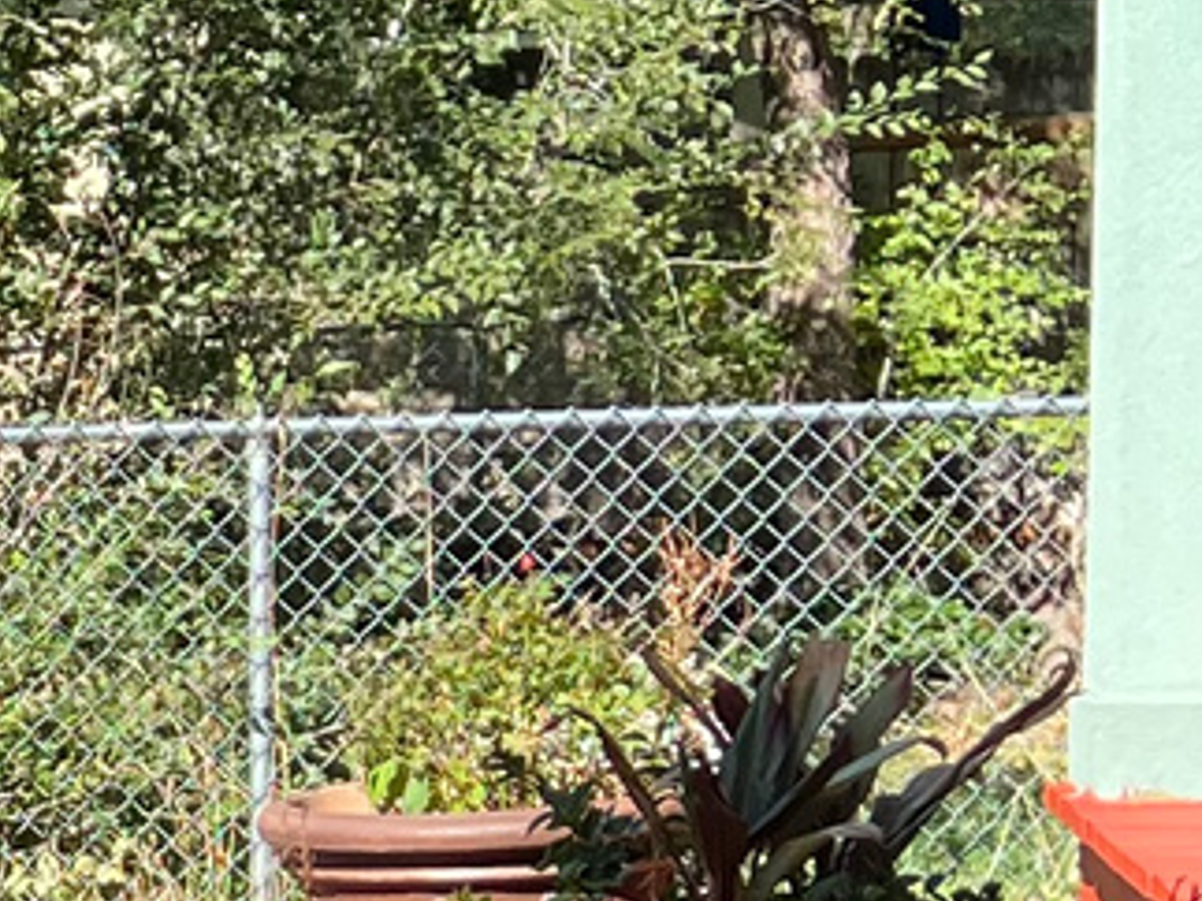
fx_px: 5727
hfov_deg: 10.7
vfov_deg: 8.9
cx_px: -1429
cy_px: 867
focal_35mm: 165
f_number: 1.5
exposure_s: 1/1645
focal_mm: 5.7
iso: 50
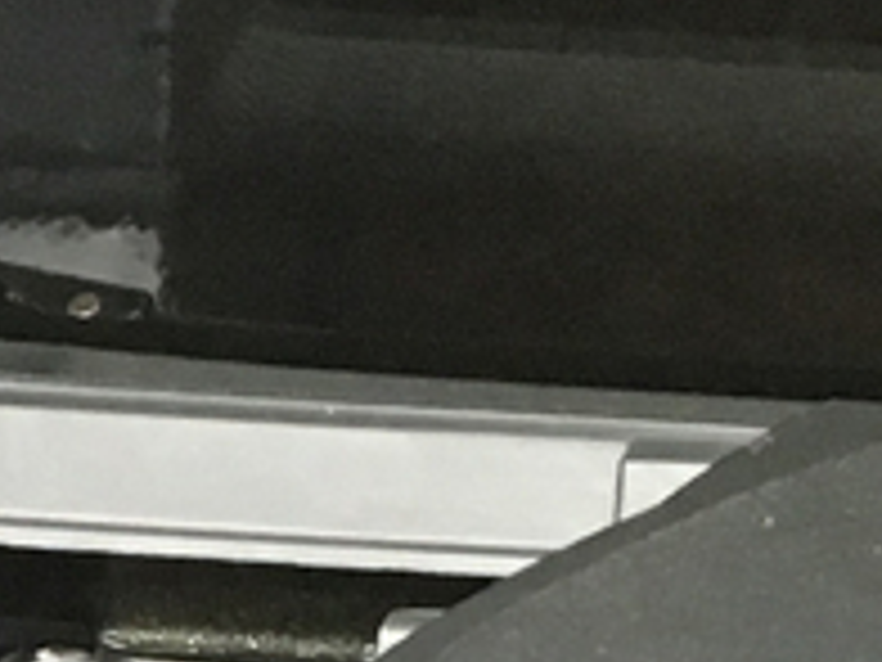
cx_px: -45
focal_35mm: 213
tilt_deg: -26.4
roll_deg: +1.0
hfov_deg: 9.2
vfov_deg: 6.3
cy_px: 2108
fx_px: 5427
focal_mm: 4.15
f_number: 2.2
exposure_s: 1/30
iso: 200
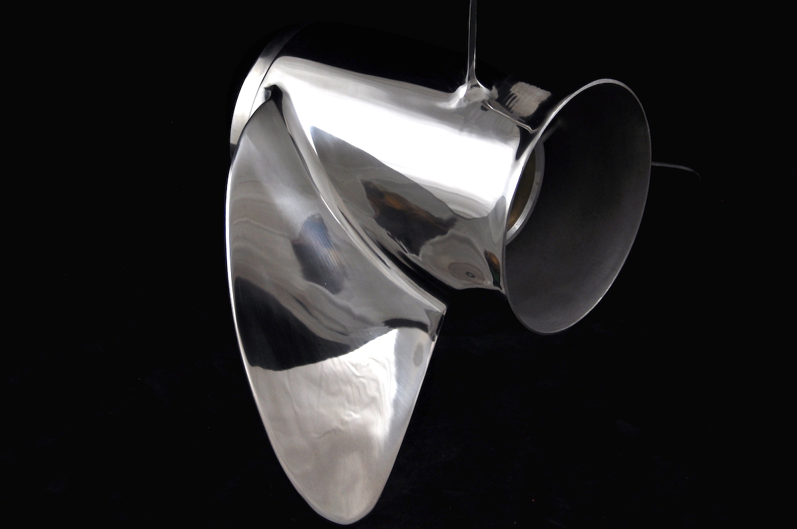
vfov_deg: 18.1
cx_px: 384
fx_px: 1658
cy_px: 151
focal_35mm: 75
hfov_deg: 27.0
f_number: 4.2
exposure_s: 1/80
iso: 200
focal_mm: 34
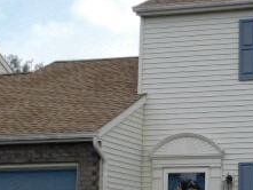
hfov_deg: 16.6
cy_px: 108
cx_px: 248
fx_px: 848
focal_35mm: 116
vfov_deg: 12.8
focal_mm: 7.1
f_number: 3.6
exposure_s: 1/800
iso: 125
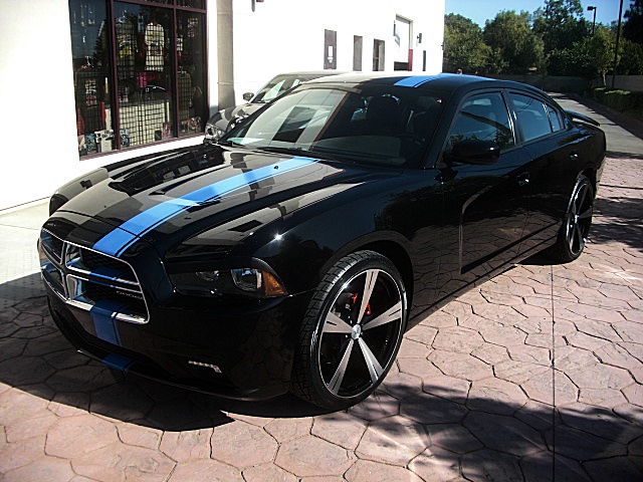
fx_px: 669
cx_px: 322
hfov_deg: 51.4
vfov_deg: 39.7
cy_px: 241
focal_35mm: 36
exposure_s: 1/500
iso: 50
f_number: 2.8
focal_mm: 6.3
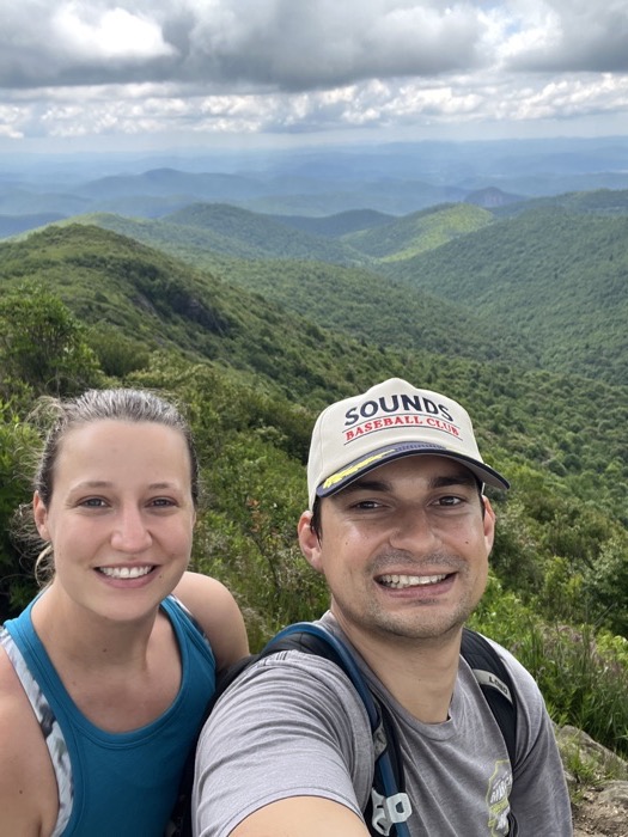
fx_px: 726
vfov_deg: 60.0
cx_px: 314
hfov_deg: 46.8
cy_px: 418
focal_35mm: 30
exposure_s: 1/203
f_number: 2.2
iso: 32
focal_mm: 2.71
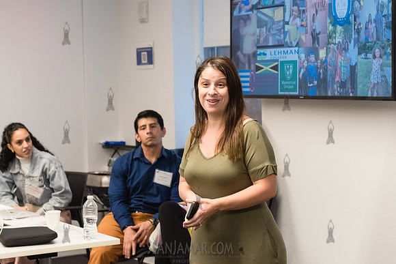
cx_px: 175
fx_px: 914
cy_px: 125
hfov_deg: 24.4
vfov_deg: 16.4
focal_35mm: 83
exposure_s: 1/250
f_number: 4.5
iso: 2500
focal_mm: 70
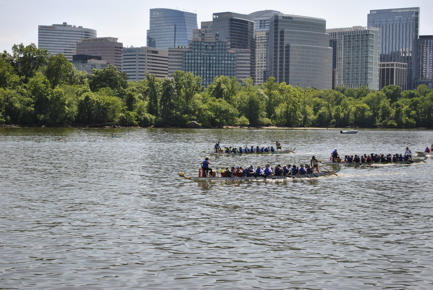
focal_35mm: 68
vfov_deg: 20.2
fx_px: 813
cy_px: 145
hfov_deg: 29.8
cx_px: 216
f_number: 5.3
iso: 100
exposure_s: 1/500
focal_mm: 45
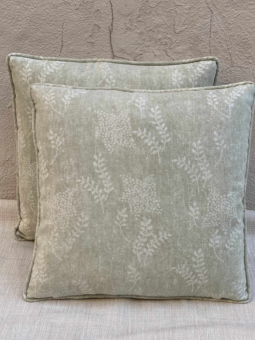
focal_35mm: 58
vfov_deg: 33.2
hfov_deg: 25.2
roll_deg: -1.1
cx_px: 132
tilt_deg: -24.6
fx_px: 570
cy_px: 189
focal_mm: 6
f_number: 2
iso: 40
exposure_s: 1/122
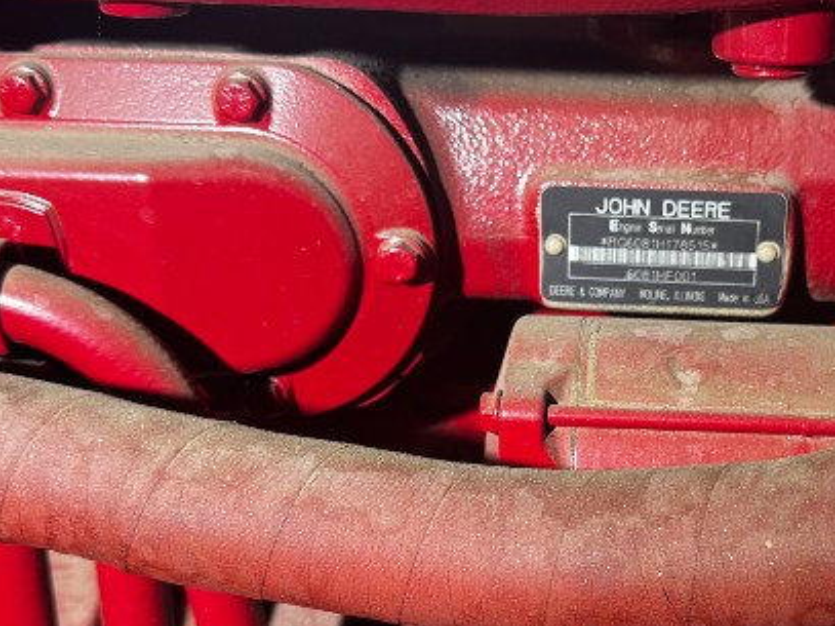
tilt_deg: -22.3
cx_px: 630
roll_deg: -1.8
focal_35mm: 59
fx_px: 1423
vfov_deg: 24.7
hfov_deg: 32.1
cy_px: 425
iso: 125
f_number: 1.78
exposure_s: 1/121
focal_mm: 6.76
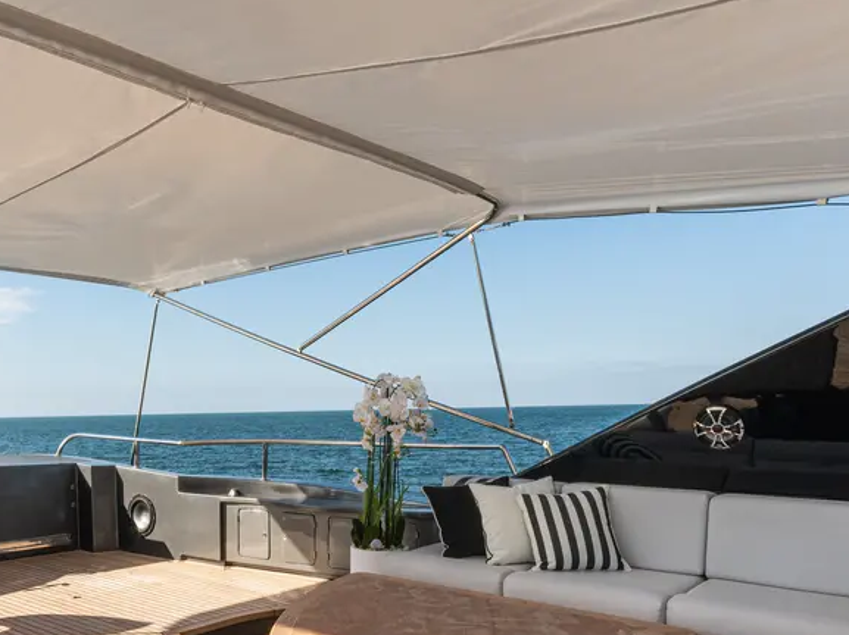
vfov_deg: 42.8
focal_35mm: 32
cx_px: 296
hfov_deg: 55.3
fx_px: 794
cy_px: 445
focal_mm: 16.2
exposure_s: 1/8000
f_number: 4
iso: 640
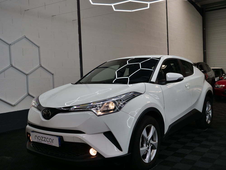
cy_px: 85
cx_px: 113
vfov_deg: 39.7
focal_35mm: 36
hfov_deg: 51.4
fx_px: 235
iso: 200
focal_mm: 18
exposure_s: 1/80
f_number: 4
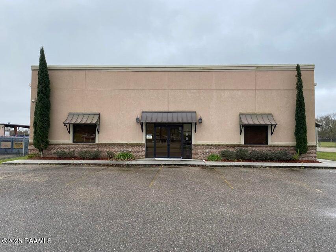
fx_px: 252
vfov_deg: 53.1
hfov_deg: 67.3
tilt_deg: +4.0
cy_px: 126
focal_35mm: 26
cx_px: 168
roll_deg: -0.3
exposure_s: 1/1115
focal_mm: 4.25
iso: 32
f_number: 1.8
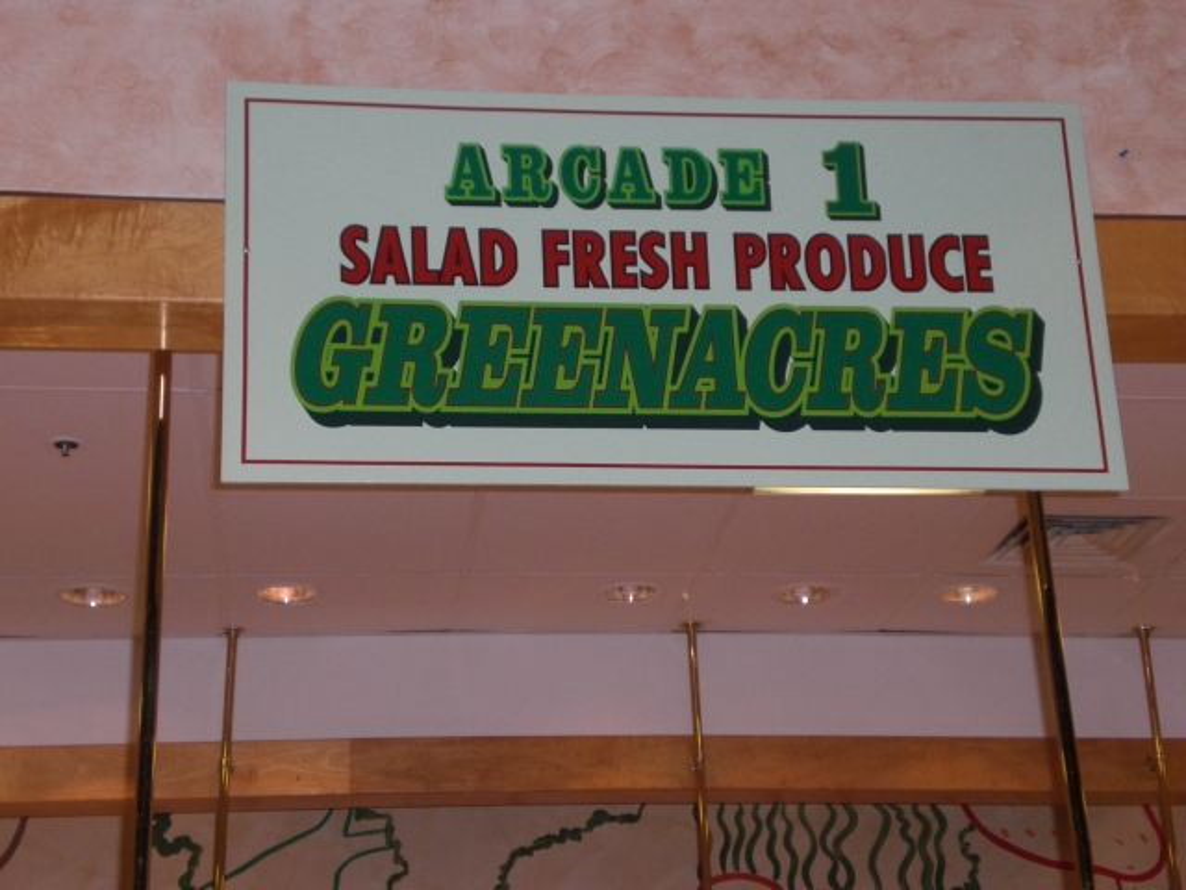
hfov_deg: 30.7
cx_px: 593
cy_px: 445
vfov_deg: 23.3
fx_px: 2158
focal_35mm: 63
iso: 200
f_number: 4
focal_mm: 10.4
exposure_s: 1/60
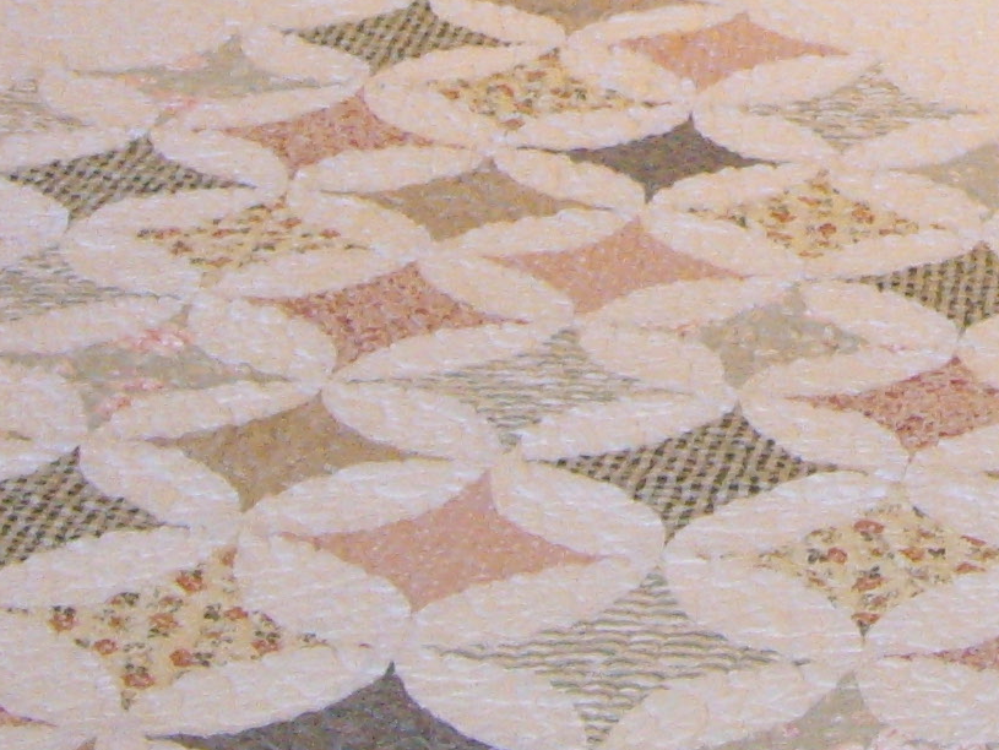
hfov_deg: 11.4
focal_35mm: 170
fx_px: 4908
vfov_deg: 8.6
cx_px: 1243
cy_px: -310
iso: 400
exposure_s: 1/40
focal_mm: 7.9
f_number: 2.8
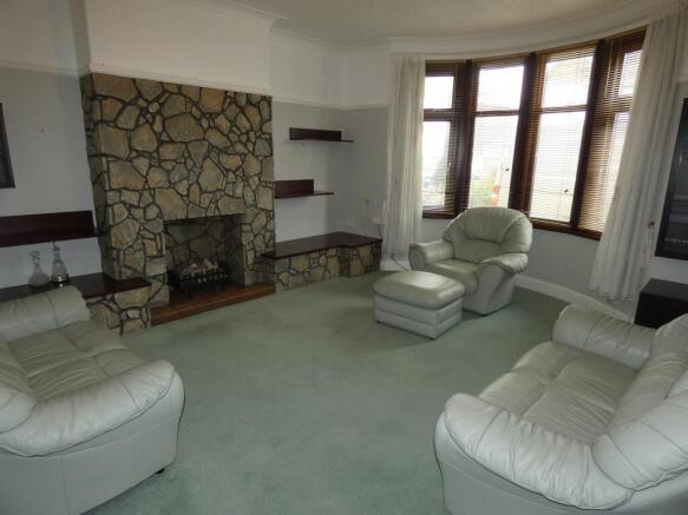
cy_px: 258
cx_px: 344
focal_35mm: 20
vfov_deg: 66.0
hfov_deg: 81.8
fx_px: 397
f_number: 2.8
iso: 160
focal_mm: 3.6
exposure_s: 1/60
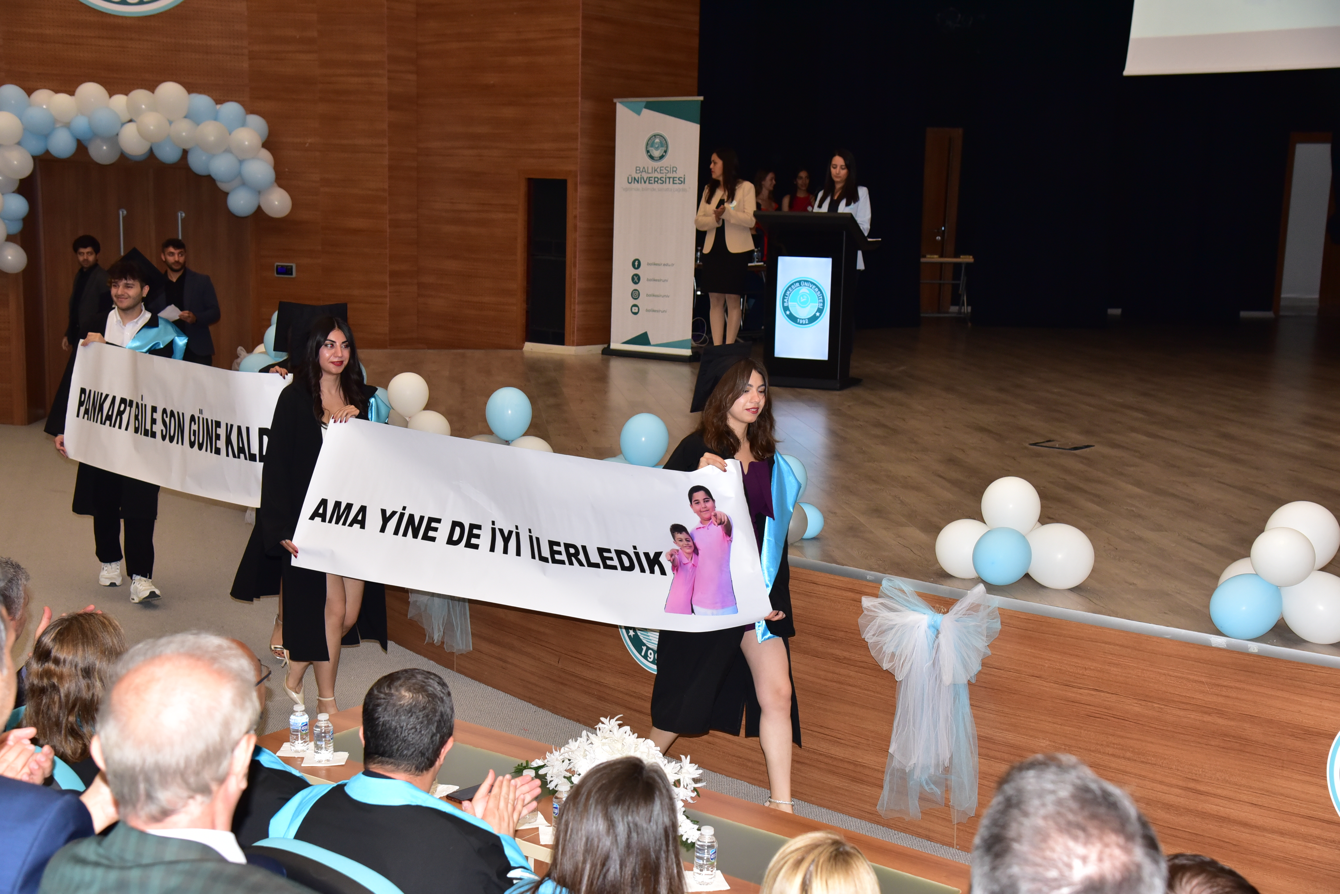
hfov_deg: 41.1
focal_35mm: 48
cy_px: 447
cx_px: 670
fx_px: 1787
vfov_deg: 28.1
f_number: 5.6
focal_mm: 48
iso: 2000
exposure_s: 1/200
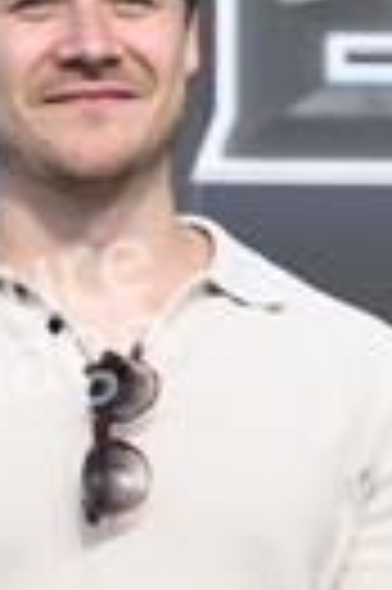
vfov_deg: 4.0
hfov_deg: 2.6
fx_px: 8499
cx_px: 68
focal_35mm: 519
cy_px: 572
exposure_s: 1/250
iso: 200
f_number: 6.3
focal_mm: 170
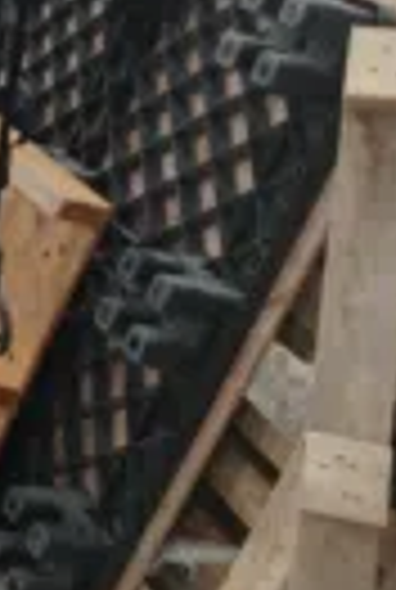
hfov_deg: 16.1
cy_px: 95
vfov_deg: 26.0
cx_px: -243
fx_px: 1247
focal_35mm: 76
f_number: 1.75
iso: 538
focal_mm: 5.25
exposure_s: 1/33.3
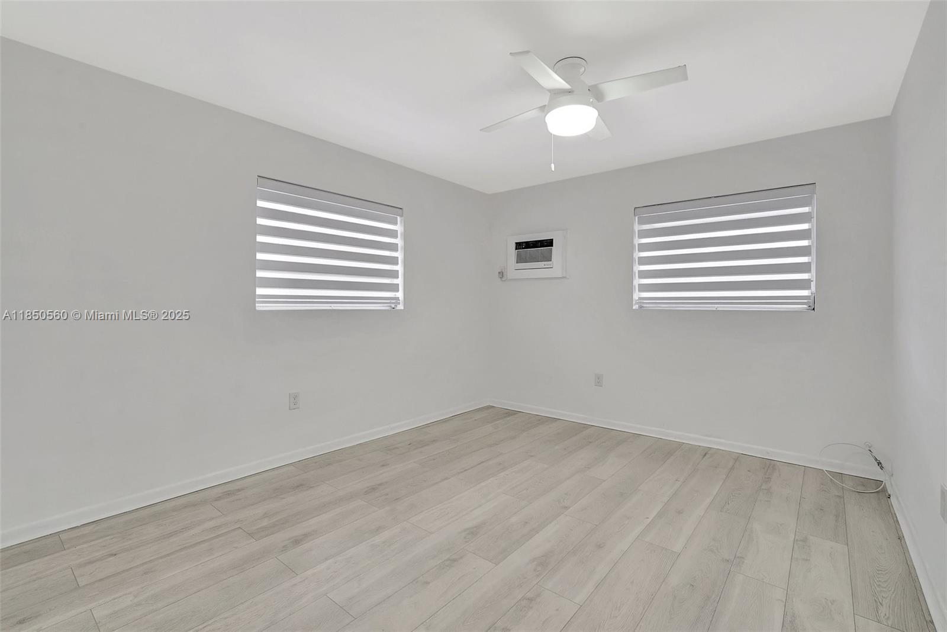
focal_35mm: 16
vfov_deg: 72.1
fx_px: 434
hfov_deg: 95.0
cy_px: 316
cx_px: 474
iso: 640
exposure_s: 1/5
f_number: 13
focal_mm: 16.5
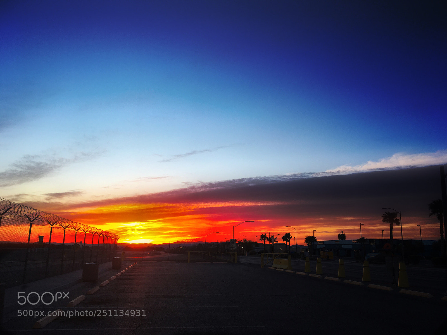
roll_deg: -2.5
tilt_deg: +12.4
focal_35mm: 29
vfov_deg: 48.2
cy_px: 168
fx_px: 374
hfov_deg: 61.7
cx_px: 224
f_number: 2.2
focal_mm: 4.15
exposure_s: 1/285
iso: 25
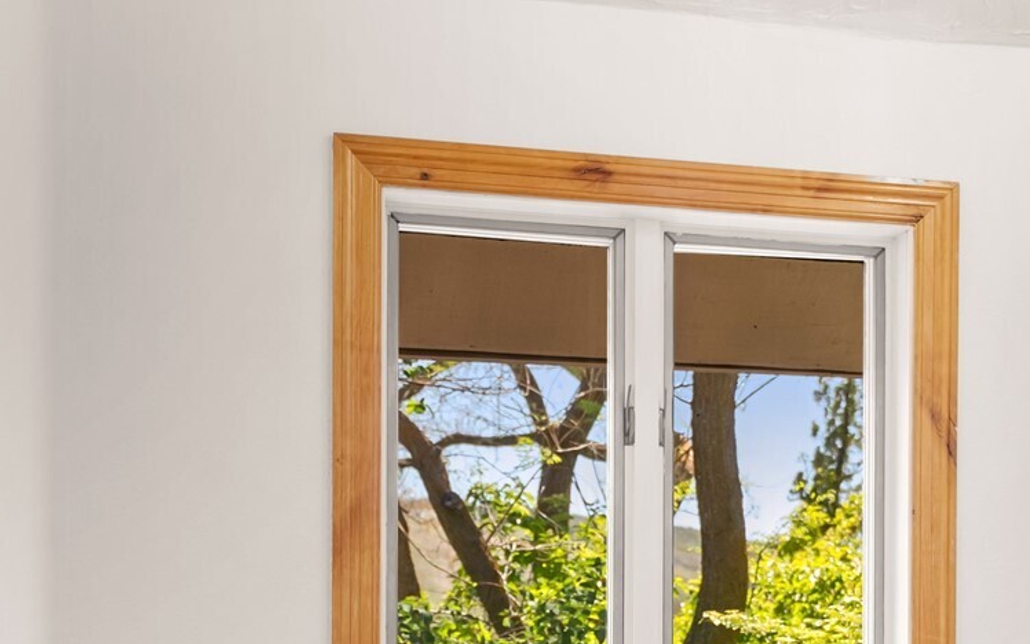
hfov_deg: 29.9
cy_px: 689
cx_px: 736
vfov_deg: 18.5
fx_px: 1907
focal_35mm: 68
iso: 400
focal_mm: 29.4
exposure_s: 1/15
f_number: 2.8
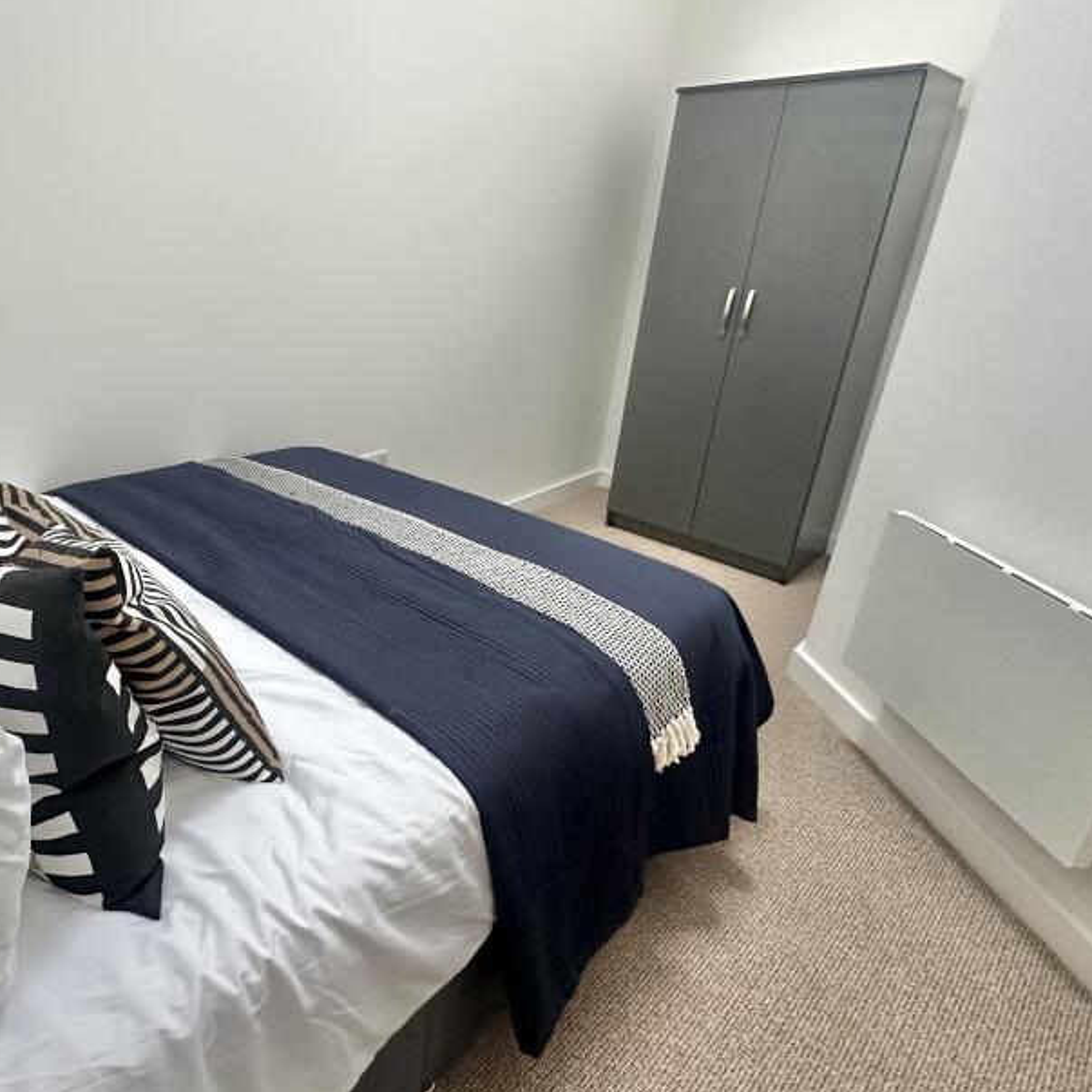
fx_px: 749
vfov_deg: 72.0
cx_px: 290
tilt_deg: -20.4
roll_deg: -1.3
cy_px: 493
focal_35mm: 21
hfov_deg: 68.1
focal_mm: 2.22
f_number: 2.2
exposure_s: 1/60
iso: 320
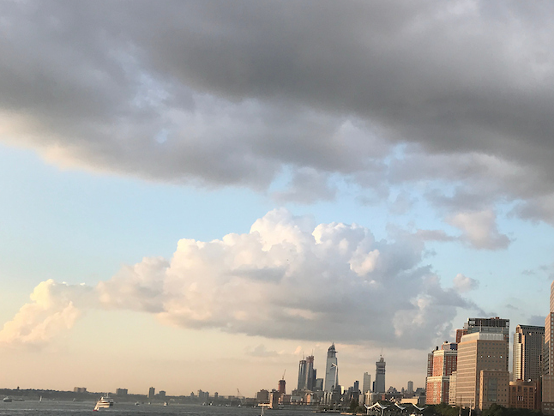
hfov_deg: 34.9
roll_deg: -2.6
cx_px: 491
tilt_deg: +13.0
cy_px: 225
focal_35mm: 52
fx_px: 833
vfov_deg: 28.0
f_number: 1.8
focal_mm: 3.99
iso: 20
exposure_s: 1/591
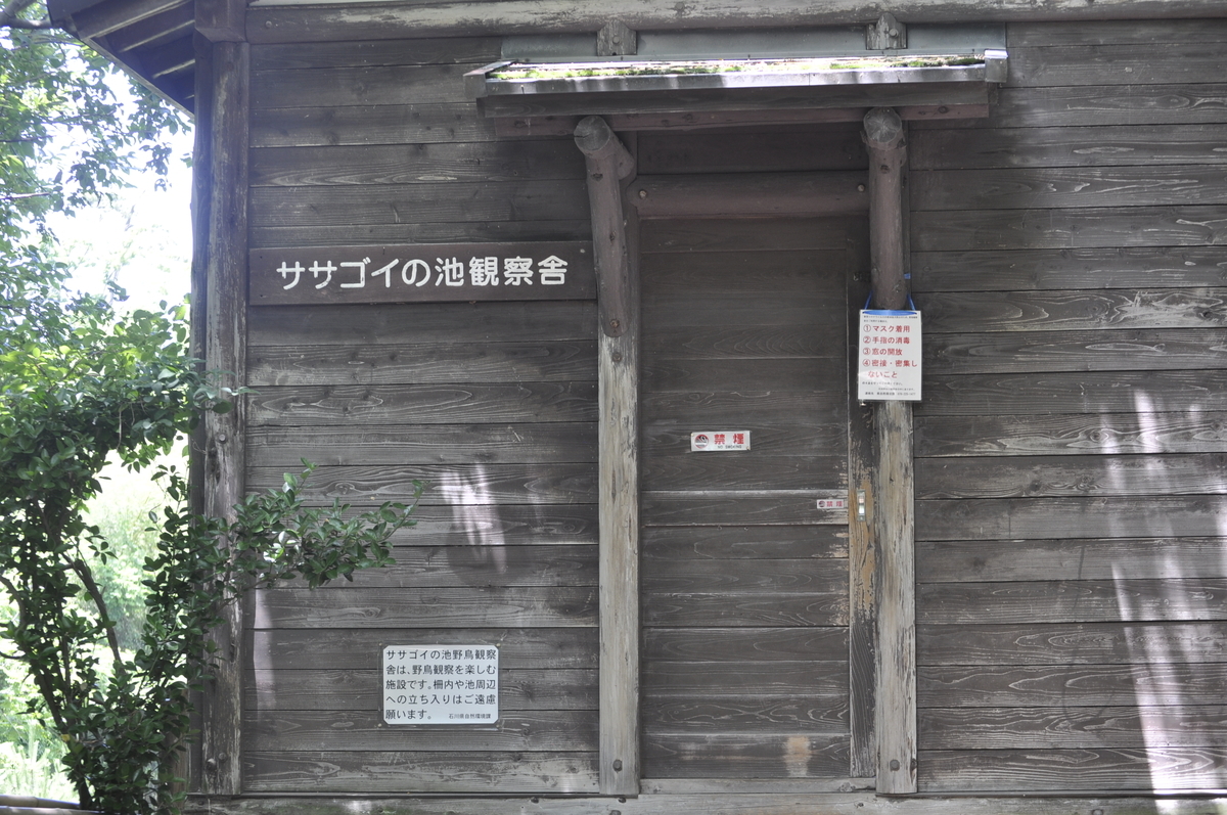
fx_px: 2808
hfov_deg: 24.6
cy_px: 408
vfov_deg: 16.5
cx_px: 614
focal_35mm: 82
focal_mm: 55
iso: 200
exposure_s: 1/40
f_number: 6.3
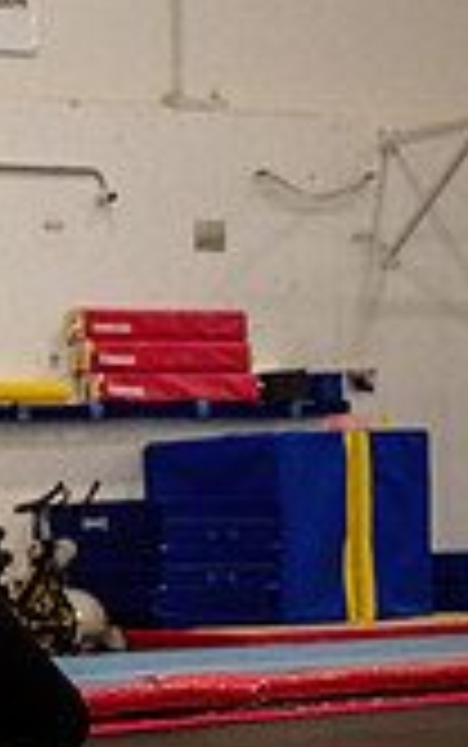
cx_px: -622
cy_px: 619
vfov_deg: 18.5
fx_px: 2261
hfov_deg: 10.4
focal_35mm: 111
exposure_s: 1/400
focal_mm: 25.5
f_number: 3.5
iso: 1600
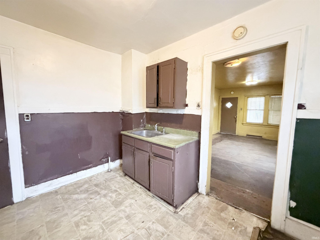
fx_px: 129
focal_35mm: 14
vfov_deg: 85.7
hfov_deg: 102.1
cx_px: 160
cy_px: 120
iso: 1000
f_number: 2.2
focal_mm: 2.22
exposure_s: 1/60
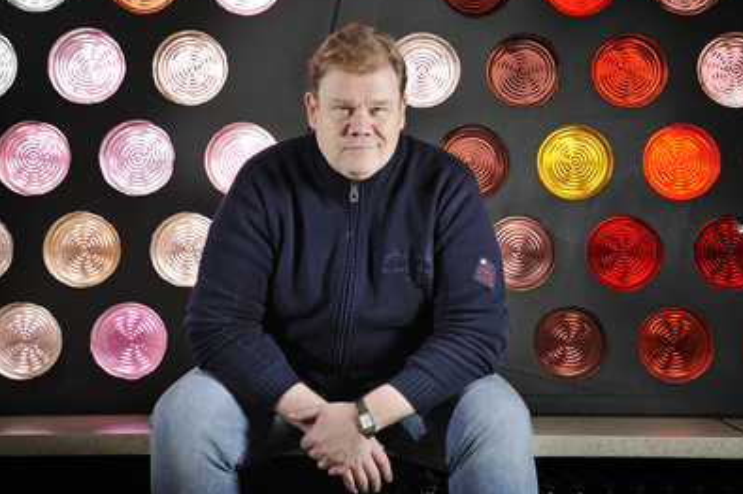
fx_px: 1134
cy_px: 224
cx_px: 391
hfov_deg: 36.3
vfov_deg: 24.6
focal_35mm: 55
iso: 400
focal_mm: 48
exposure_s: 1/100
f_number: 4.5
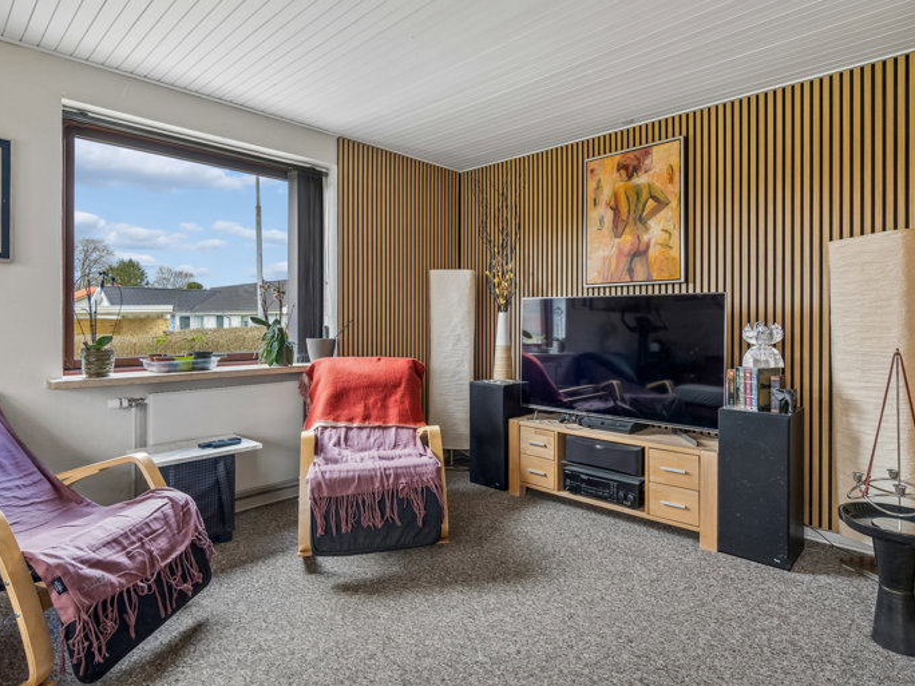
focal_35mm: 19
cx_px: 456
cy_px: 334
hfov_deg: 86.0
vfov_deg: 69.9
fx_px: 491
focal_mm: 11
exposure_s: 1/20
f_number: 8
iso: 500
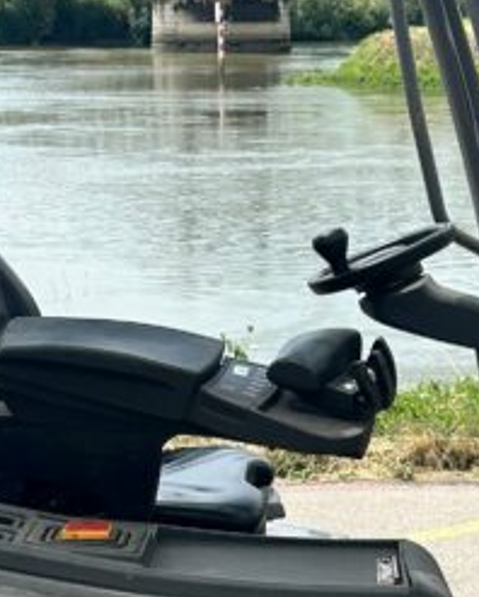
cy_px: 471
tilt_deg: -14.4
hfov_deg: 14.7
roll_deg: -0.2
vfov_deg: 18.1
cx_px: 298
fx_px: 1858
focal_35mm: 105
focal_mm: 5.7
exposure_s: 1/4630
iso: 50
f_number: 1.5
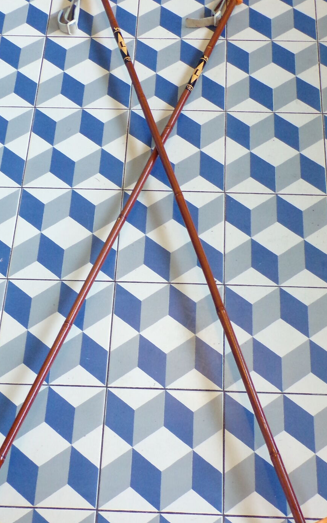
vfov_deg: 41.0
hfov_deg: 26.3
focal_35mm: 49
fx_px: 699
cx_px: 159
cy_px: 249
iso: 400
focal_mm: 5.8
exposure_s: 1/17
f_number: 3.2
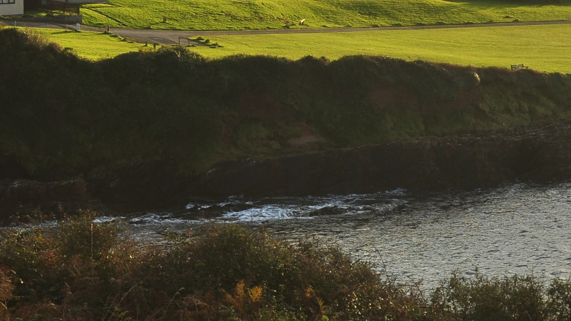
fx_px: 3225
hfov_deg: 10.0
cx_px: 618
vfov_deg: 5.7
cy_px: 34
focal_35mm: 213
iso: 200
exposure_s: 1/250
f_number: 8
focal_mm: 50
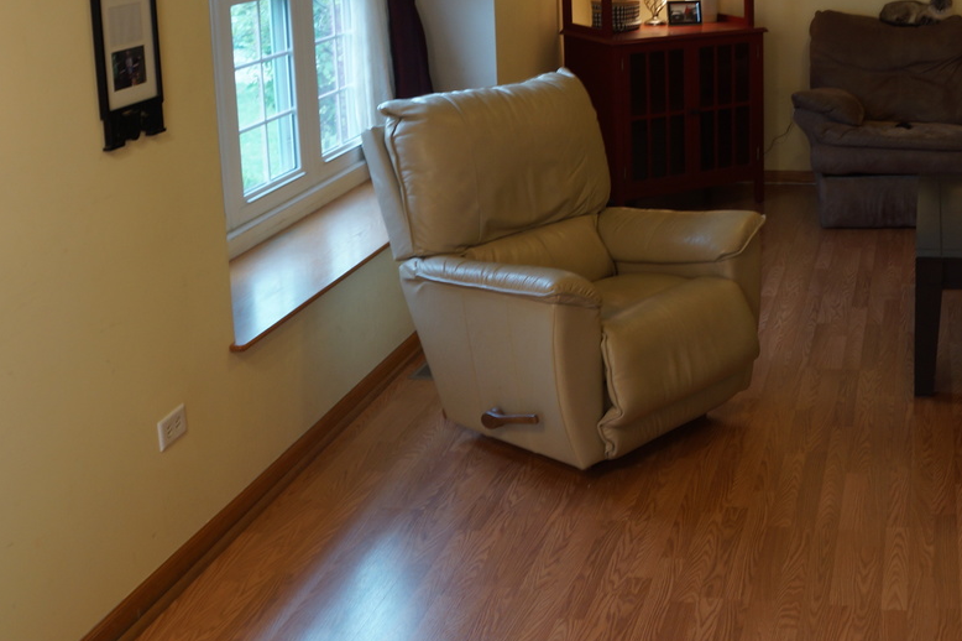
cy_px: 59
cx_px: 835
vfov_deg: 26.1
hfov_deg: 37.5
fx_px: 1335
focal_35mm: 50
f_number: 5.6
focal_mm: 16
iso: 100
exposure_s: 1/1.6
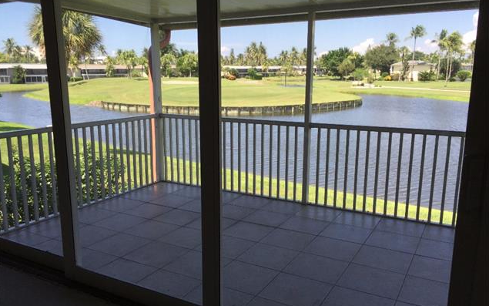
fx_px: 413
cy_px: 163
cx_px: 243
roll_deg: -0.5
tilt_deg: -13.0
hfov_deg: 61.2
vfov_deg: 40.6
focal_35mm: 31
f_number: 2.2
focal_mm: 4.15
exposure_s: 1/280
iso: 32
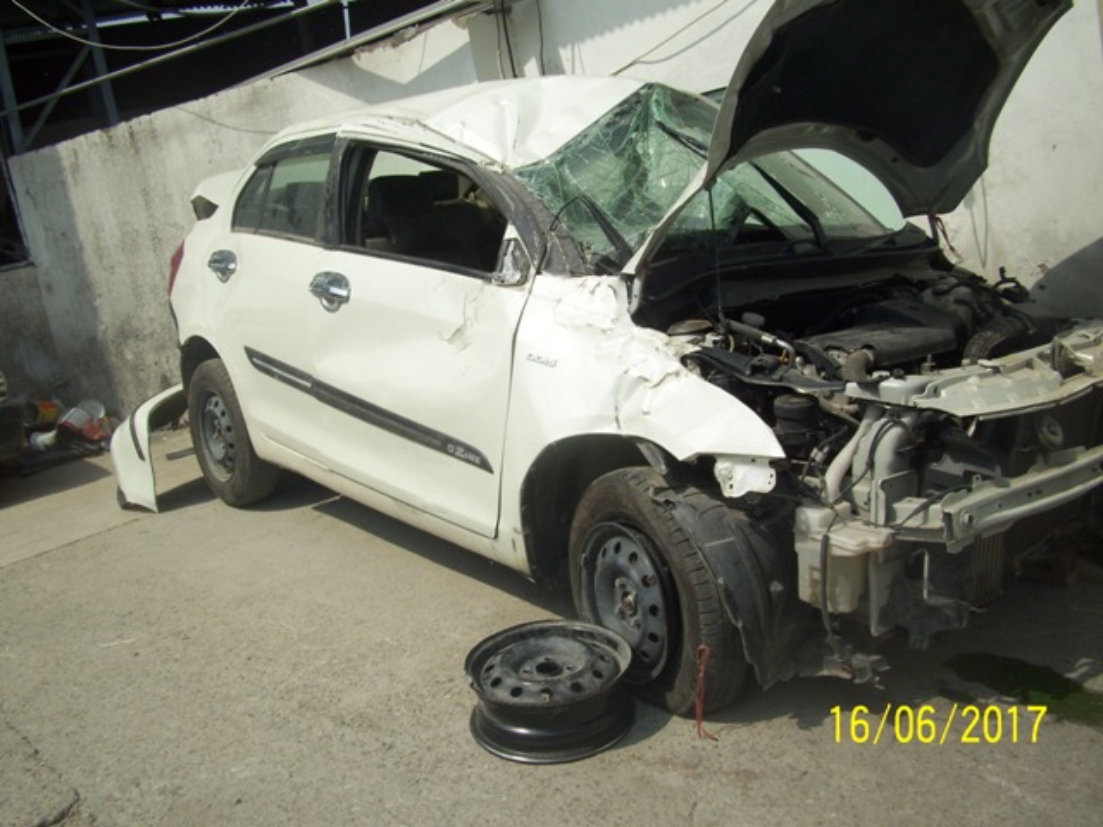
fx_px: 1083
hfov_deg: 54.0
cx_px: 552
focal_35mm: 34
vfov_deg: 41.8
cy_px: 414
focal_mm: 5.7
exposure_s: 1/400
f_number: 5.6
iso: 80
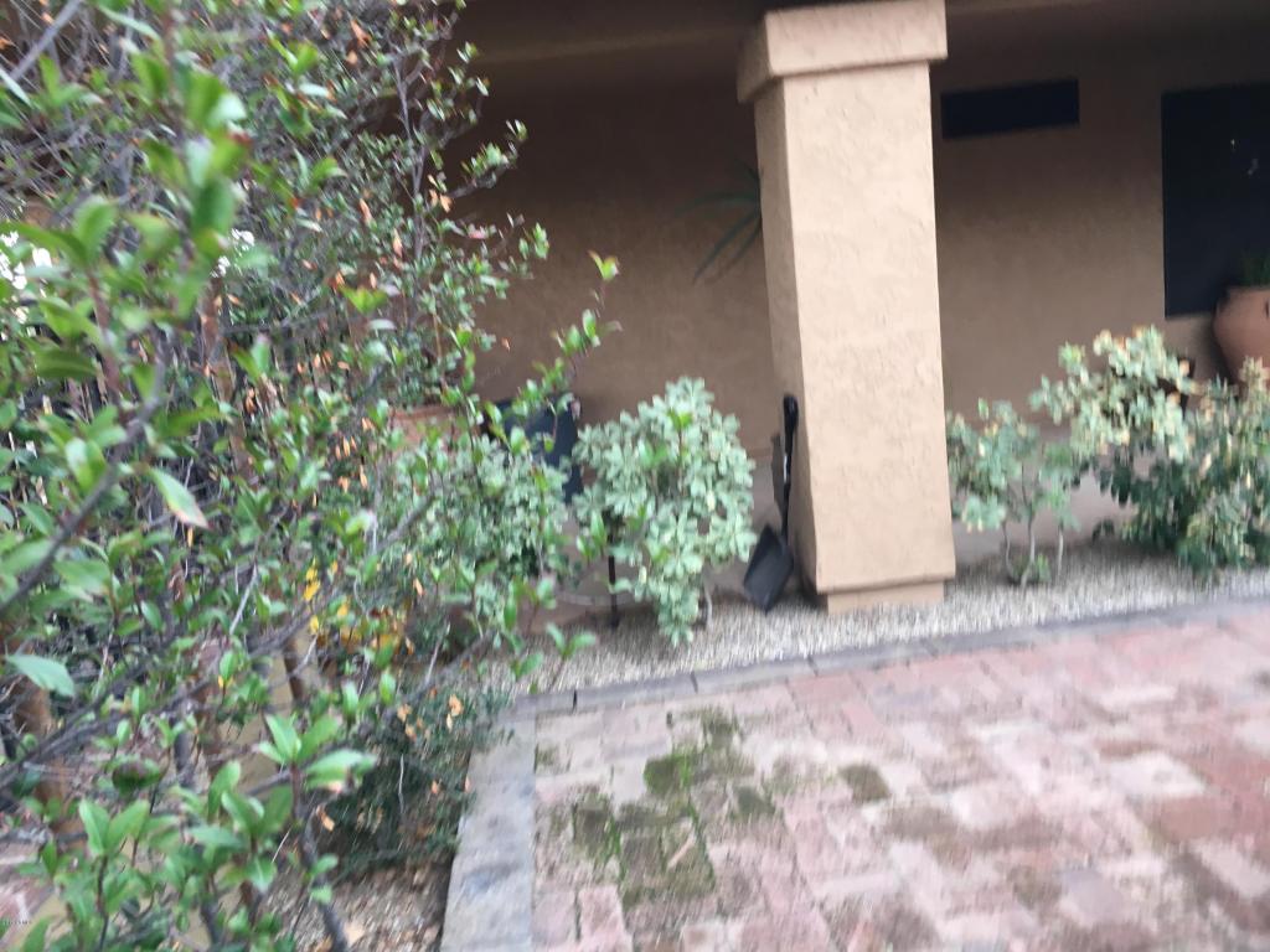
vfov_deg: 48.2
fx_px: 1064
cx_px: 635
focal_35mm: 29
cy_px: 476
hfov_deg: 61.7
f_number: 2.2
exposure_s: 1/30
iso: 25
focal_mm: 4.15
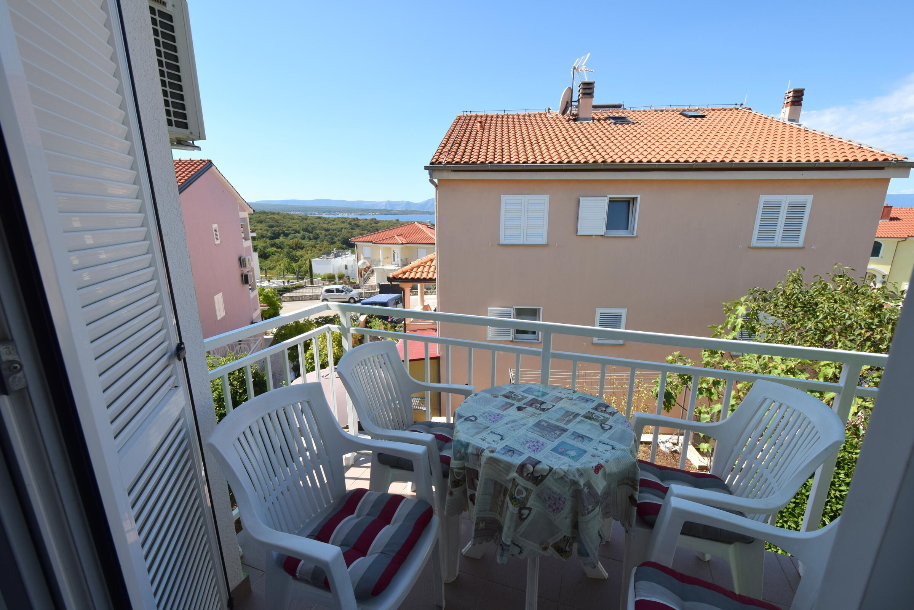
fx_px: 381
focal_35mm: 15
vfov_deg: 77.3
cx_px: 457
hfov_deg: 100.4
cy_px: 305
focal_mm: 10
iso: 200
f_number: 9
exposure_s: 1/320
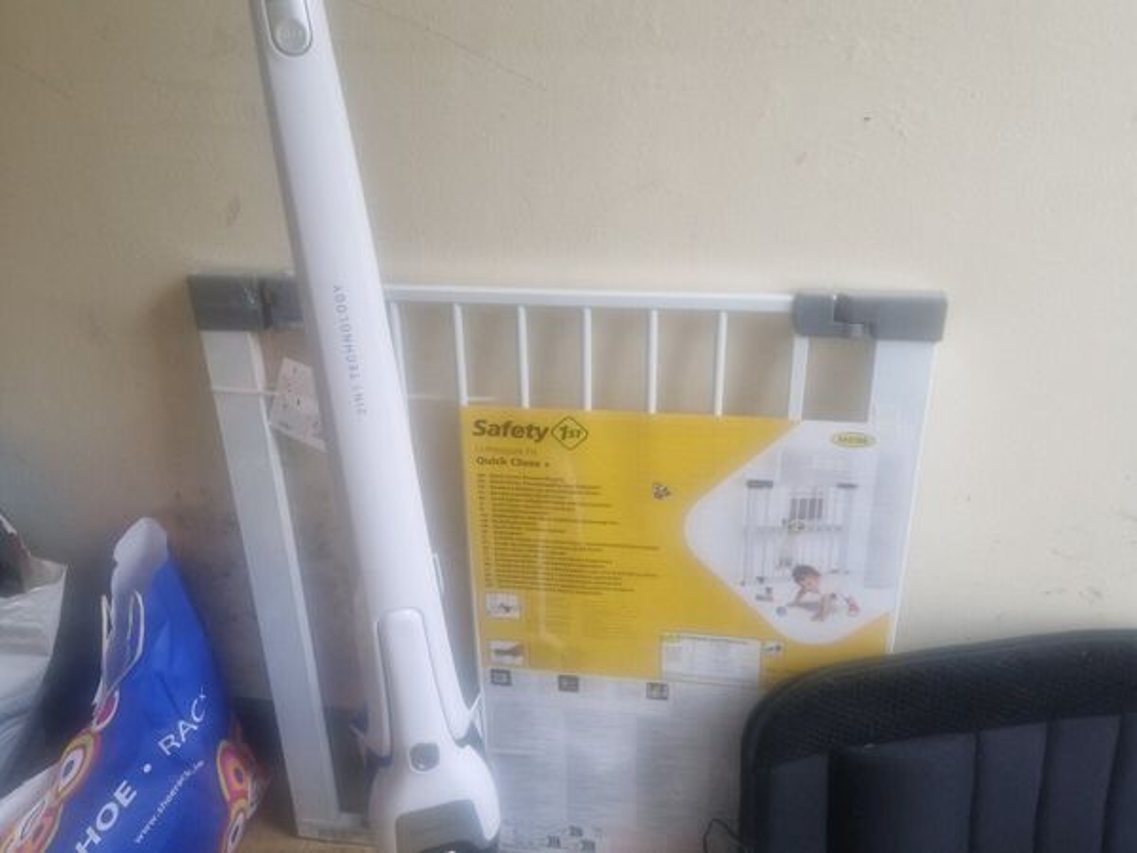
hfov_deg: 73.9
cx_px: 568
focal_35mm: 23
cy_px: 426
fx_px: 755
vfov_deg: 58.9
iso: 50
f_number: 1.8
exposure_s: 1/100
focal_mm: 5.4
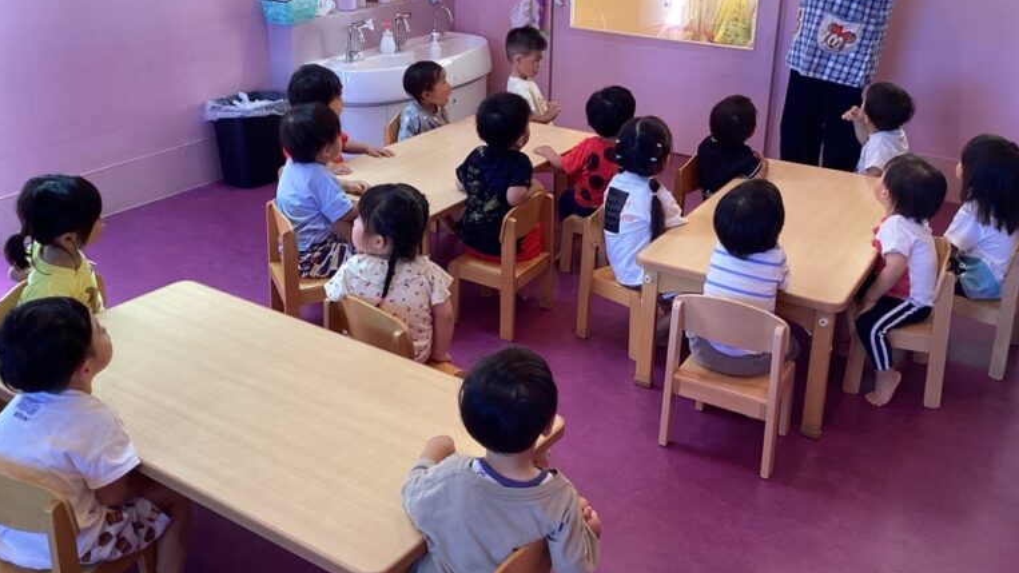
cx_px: 507
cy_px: 222
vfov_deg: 34.5
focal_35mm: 34
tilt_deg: -19.6
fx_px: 919
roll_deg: -2.3
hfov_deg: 58.0
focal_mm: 3.3
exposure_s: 1/60
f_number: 2.4
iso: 64
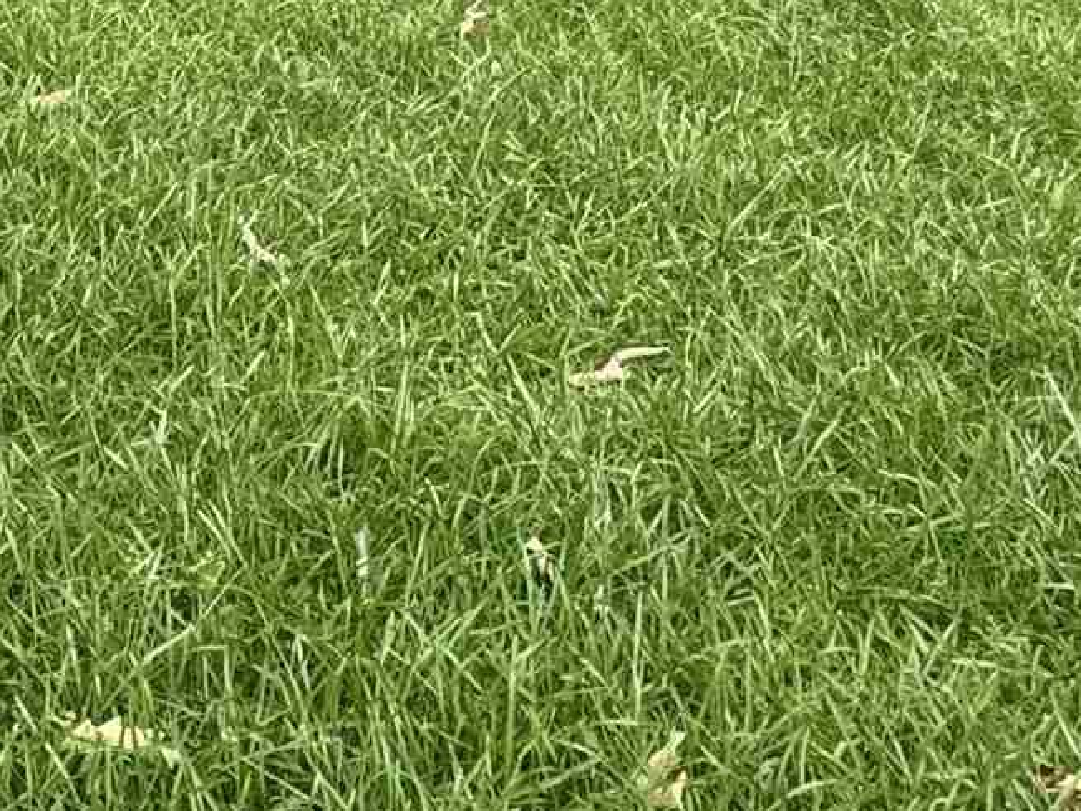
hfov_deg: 26.5
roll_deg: -3.4
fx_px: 2061
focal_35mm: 66
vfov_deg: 18.8
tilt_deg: -5.3
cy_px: -507
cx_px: -174
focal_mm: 2.22
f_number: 2.2
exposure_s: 1/197
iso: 40
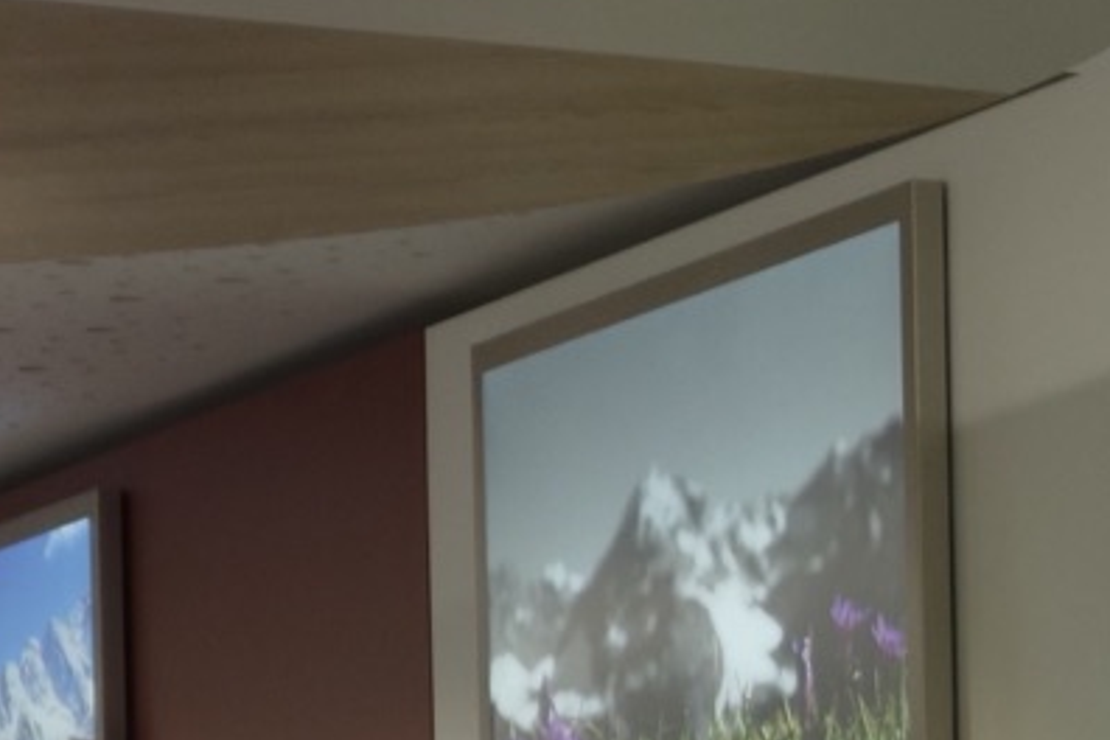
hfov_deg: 8.7
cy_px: 1557
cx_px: 2083
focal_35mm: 227
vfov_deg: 5.9
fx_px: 6999
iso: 125
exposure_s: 1/100
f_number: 4.5
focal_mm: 16.59
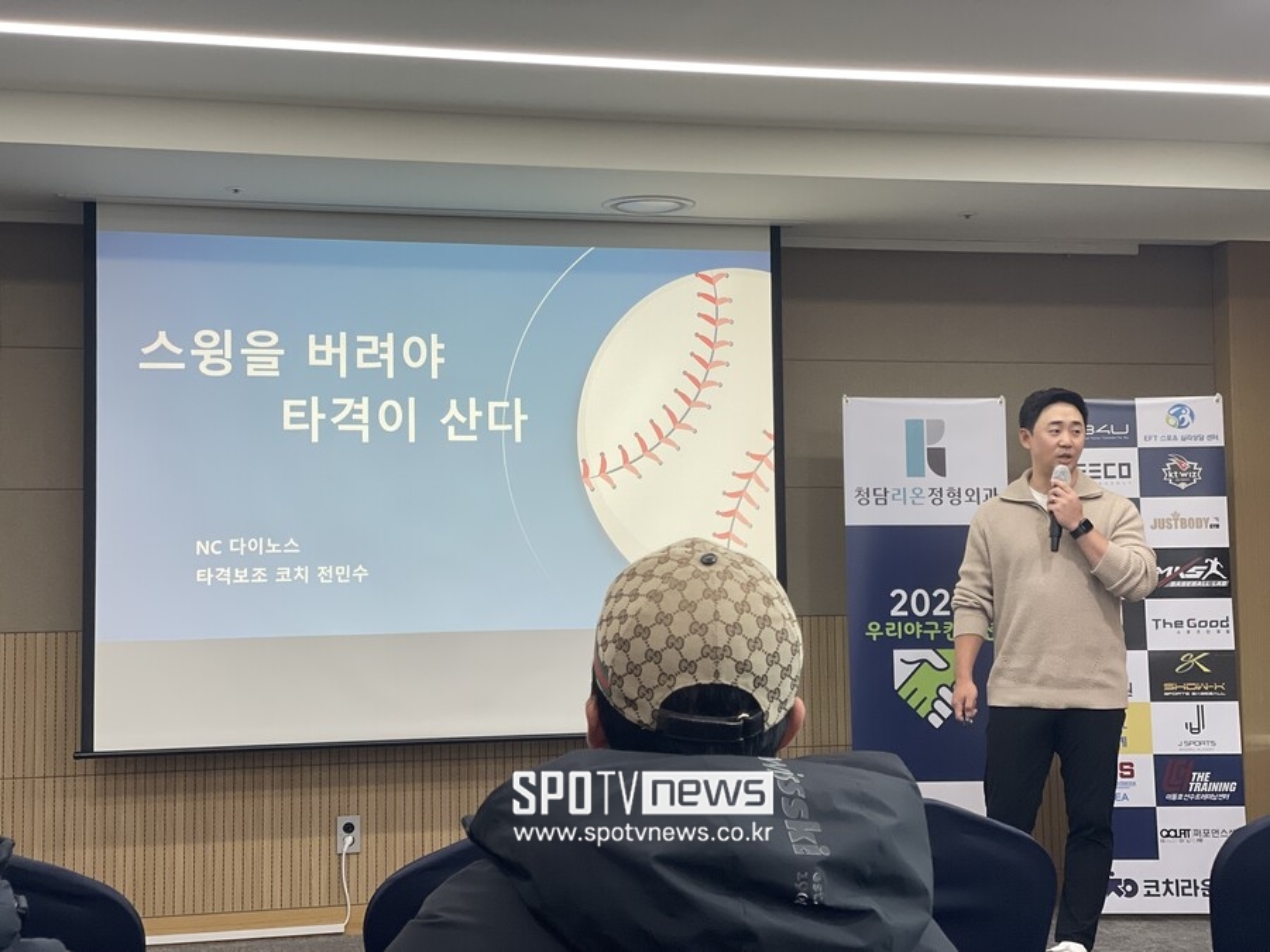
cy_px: 476
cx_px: 635
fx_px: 1908
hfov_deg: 36.8
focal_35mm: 52
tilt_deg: +3.0
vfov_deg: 28.0
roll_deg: +0.8
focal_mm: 6
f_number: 2
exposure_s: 1/120
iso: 160
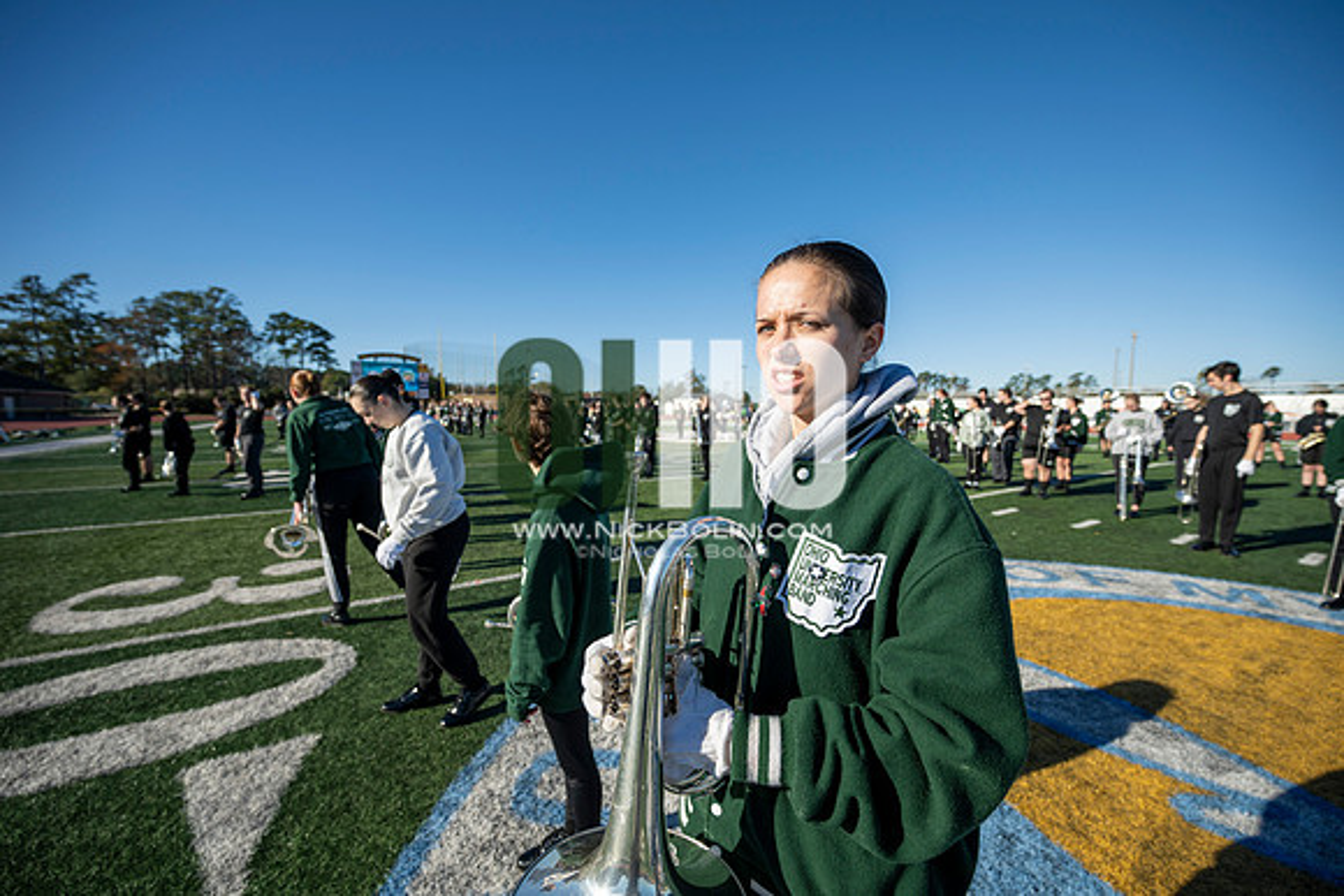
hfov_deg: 104.2
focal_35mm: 14
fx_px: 523
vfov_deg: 81.2
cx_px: 672
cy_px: 448
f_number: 4
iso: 160
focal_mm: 14
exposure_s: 1/2000
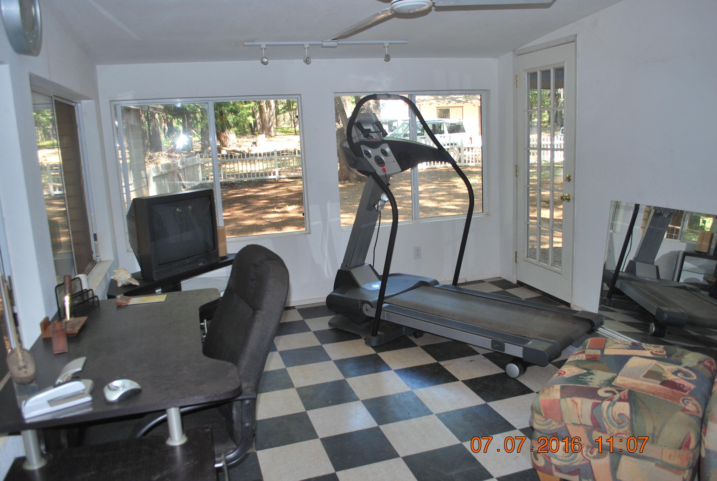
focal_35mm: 27
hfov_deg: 67.3
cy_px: 240
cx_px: 358
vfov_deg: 48.1
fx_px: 539
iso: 200
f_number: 3.5
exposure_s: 1/60
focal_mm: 18
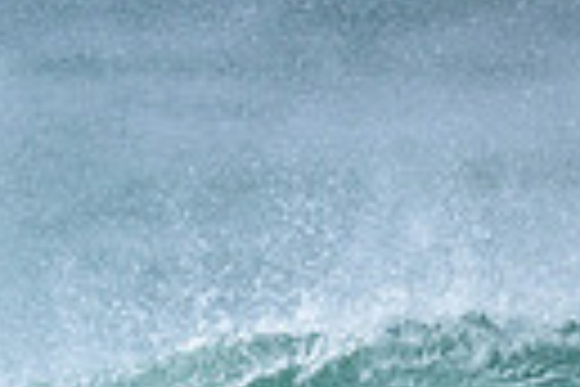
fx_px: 58704
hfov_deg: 0.6
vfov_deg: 0.4
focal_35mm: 3644
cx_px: -590
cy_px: 763
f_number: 6.3
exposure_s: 1/2000
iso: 360
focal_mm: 800
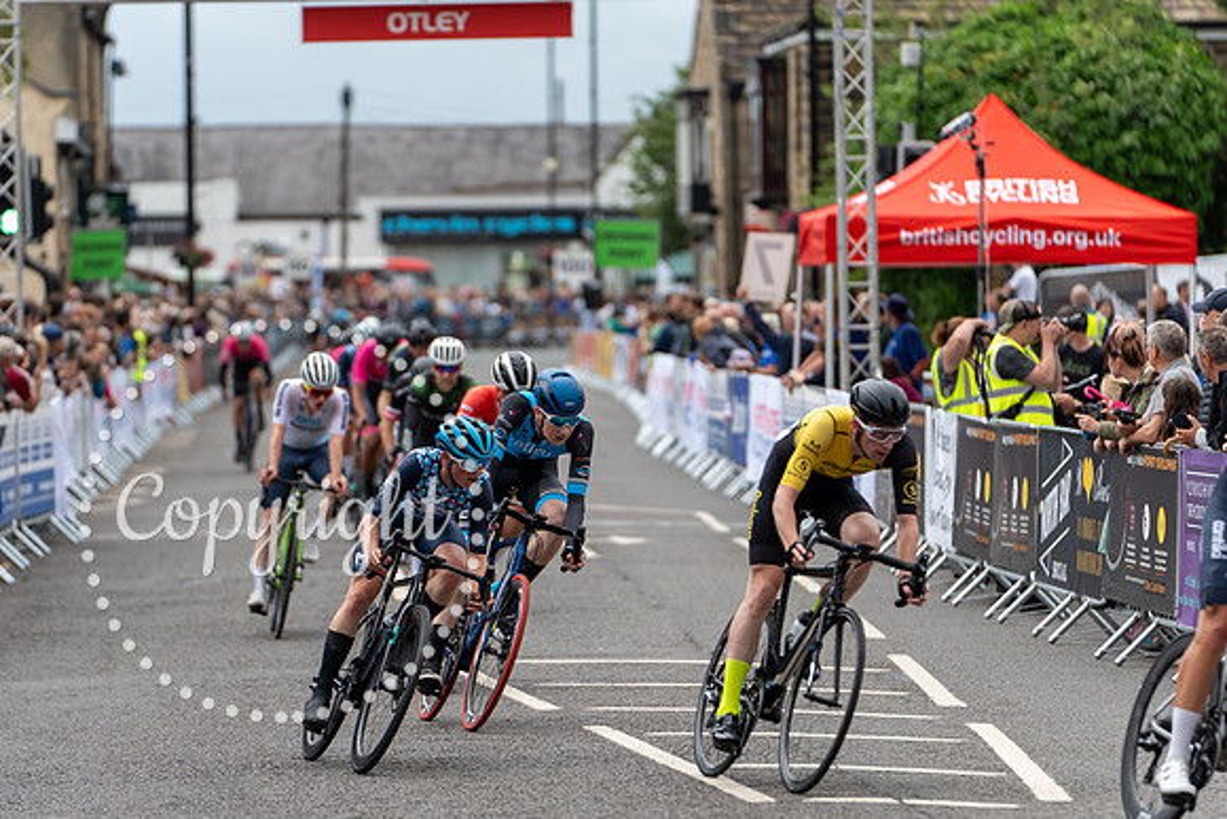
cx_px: 551
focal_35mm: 202
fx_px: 6871
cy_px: 513
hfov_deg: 10.2
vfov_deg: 6.8
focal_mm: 161
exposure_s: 1/800
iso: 500
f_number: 2.8
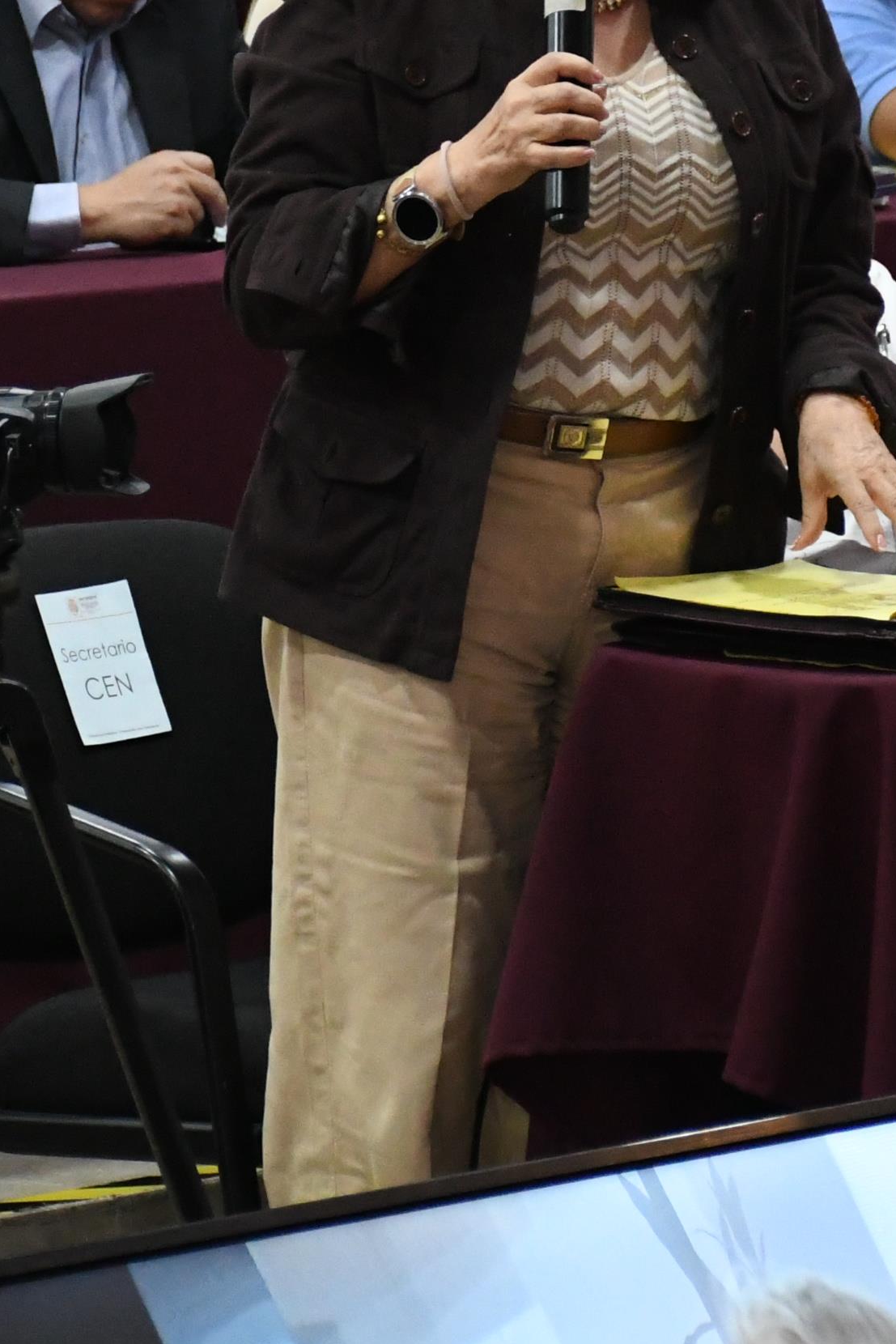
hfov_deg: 5.5
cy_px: 258
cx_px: 601
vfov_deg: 8.3
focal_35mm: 249
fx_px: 9293
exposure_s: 1/100
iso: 5000
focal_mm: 66
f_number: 5
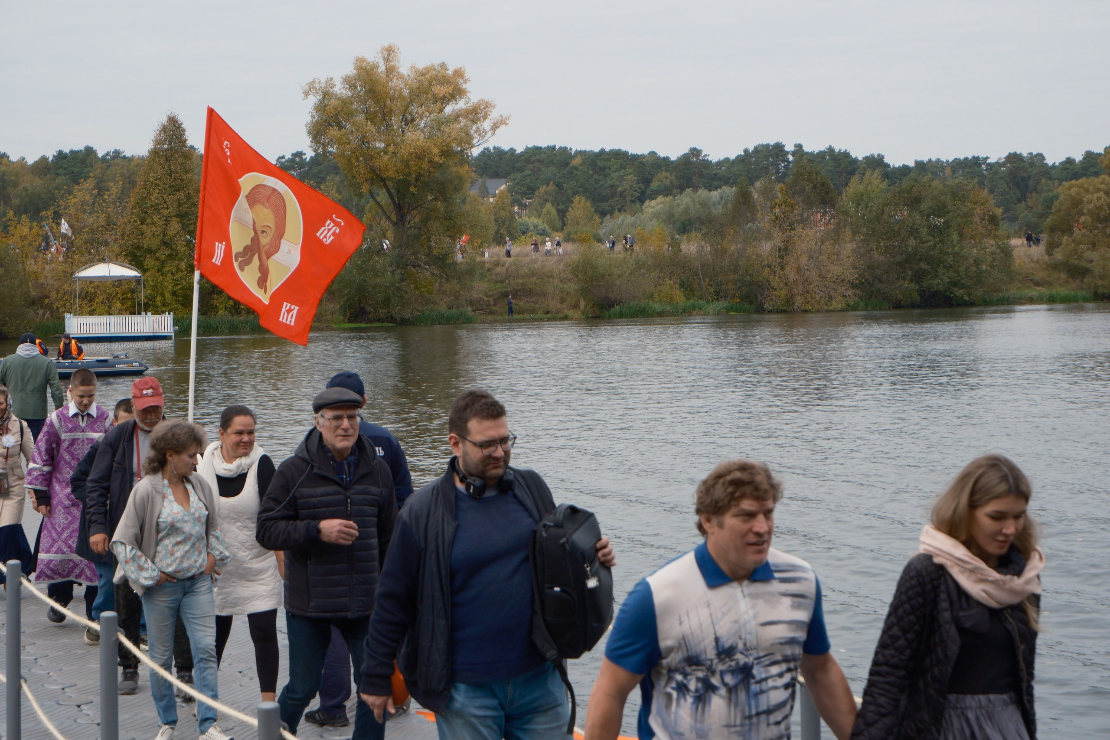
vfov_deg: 20.0
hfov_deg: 29.7
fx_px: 2097
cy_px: 370
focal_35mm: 68
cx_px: 555
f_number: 5.6
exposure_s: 1/1000
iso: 640
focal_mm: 45
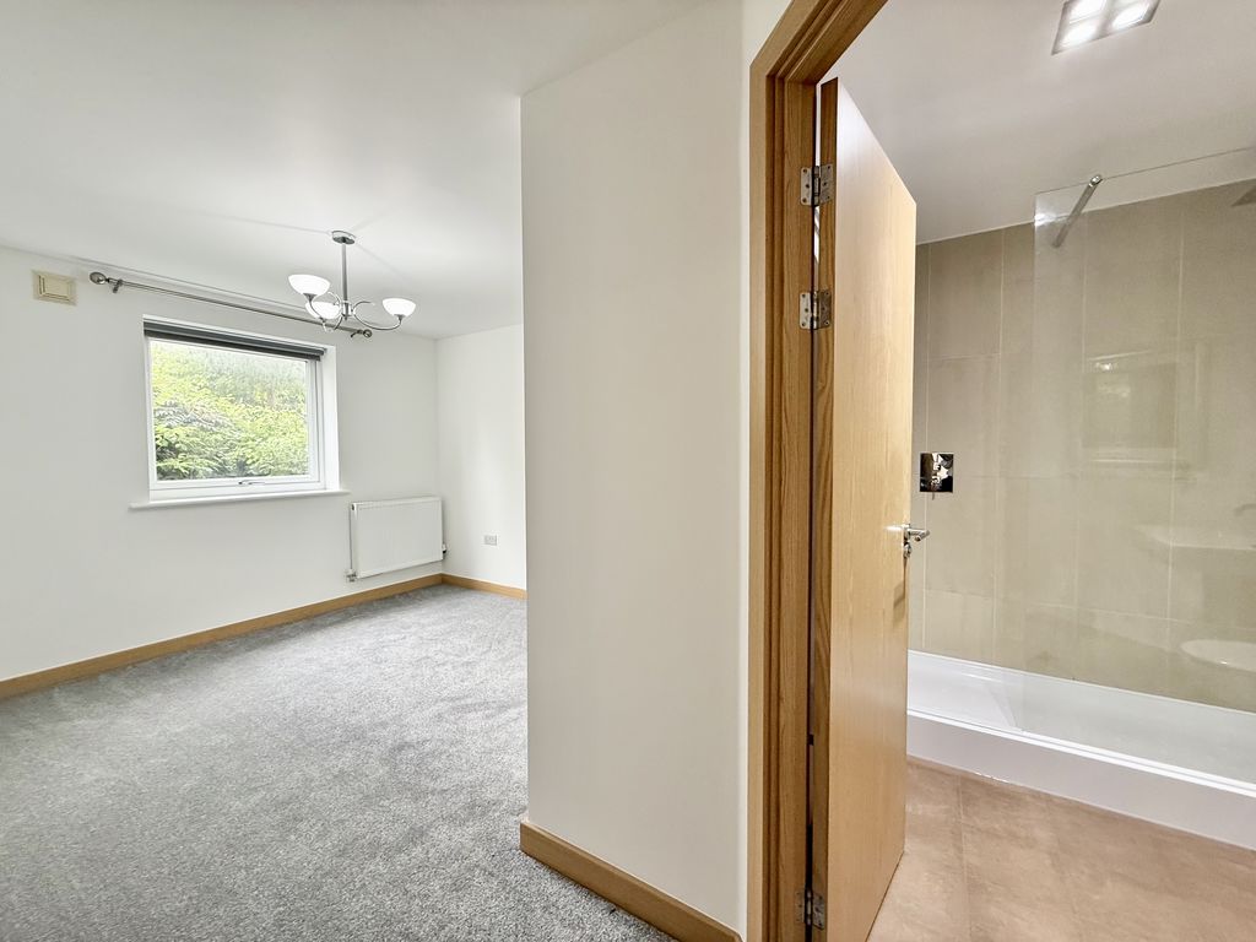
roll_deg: +0.5
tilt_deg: -2.5
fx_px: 508
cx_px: 628
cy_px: 471
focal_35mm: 14
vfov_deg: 85.7
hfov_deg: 102.1
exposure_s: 1/100
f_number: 2.2
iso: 200
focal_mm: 2.22
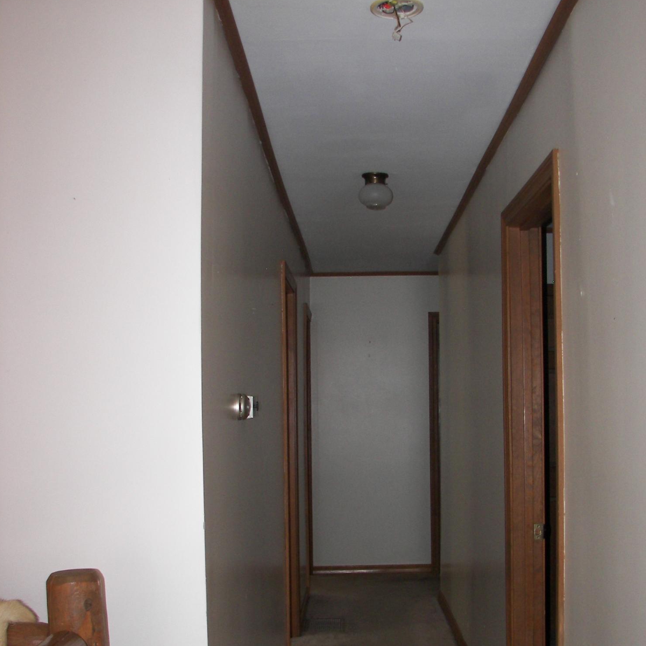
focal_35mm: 43
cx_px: 324
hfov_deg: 39.2
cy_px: 416
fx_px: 908
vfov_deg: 38.8
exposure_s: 1/30
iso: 100
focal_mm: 6
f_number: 2.8
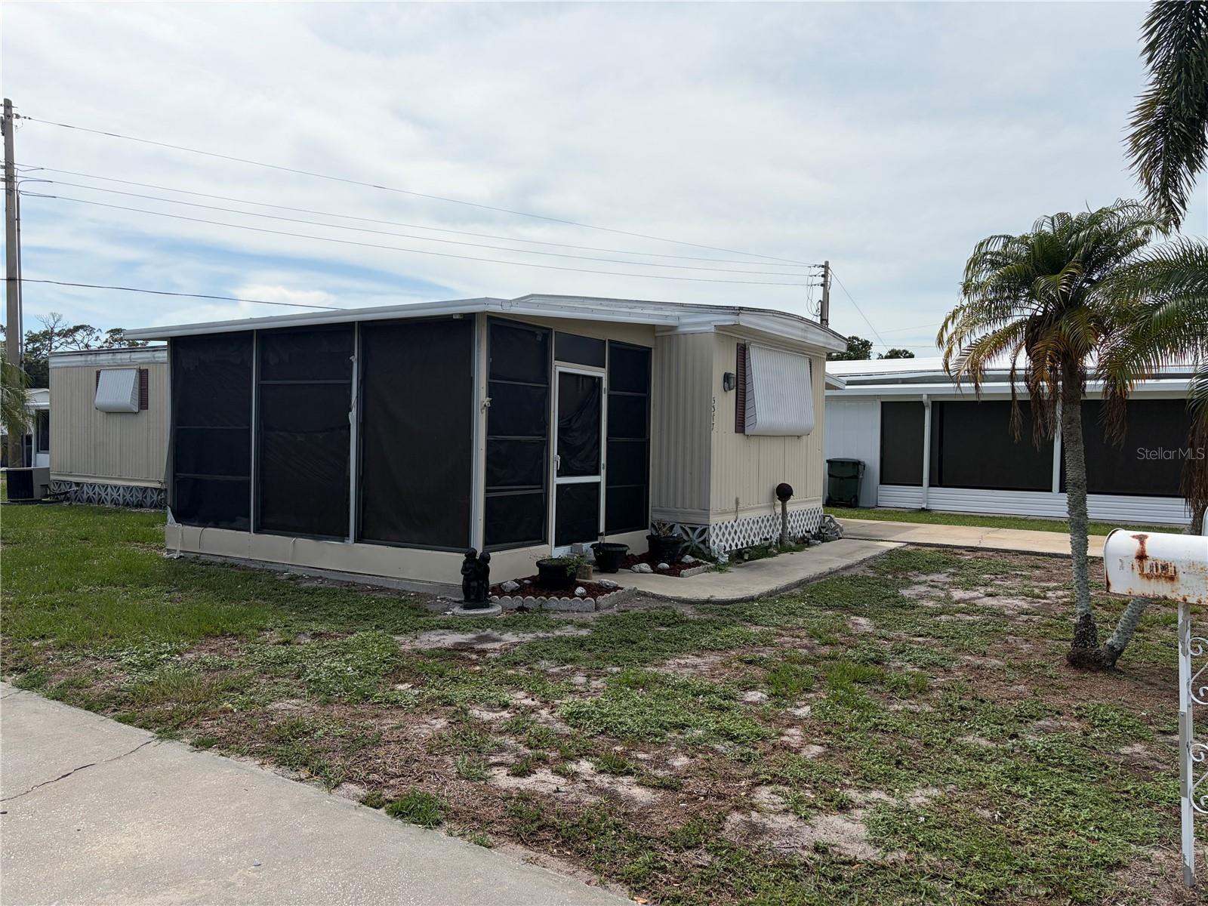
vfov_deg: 53.1
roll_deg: -0.4
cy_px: 453
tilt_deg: -1.2
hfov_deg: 67.3
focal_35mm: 26
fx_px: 907
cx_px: 604
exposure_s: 1/6993
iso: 64
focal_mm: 5.96
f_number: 1.6
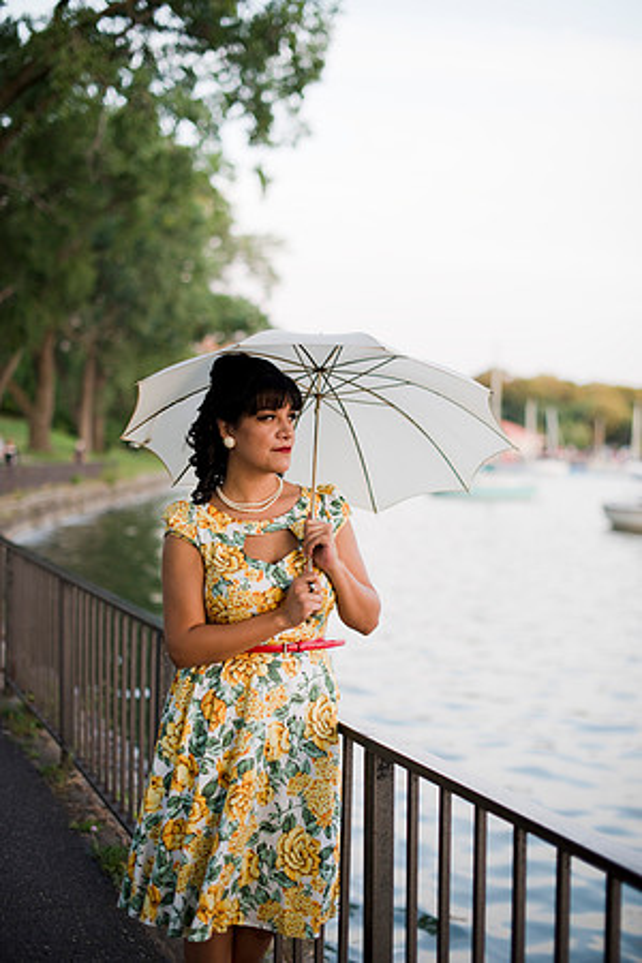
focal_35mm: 50
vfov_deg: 39.6
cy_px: 482
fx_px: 1337
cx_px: 321
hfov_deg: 27.0
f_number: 2
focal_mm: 50
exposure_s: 1/250
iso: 200
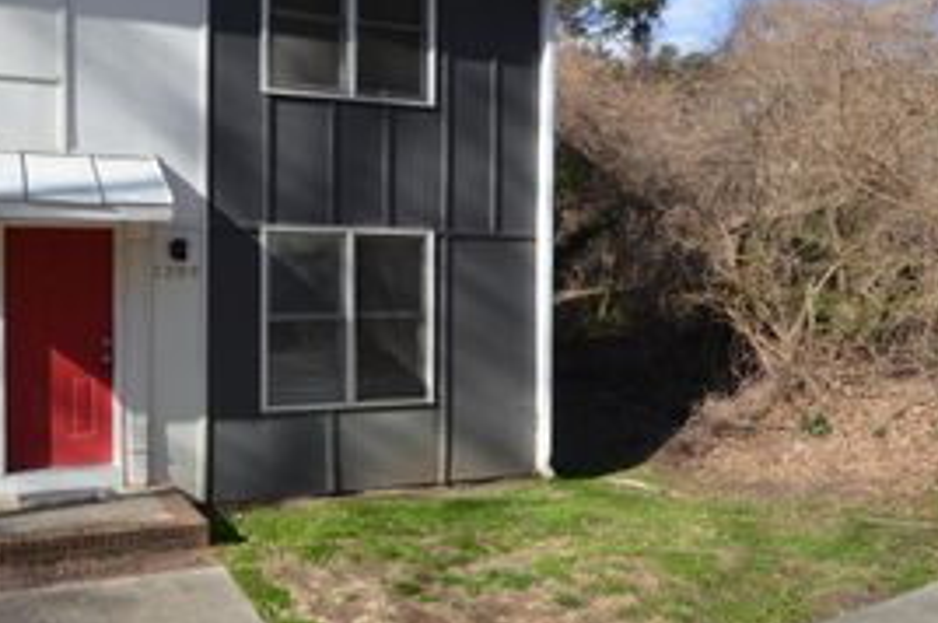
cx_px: 231
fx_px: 729
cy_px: 287
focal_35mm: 28
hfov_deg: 61.7
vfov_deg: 46.3
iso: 100
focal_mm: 10
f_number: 7.1
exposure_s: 1/200
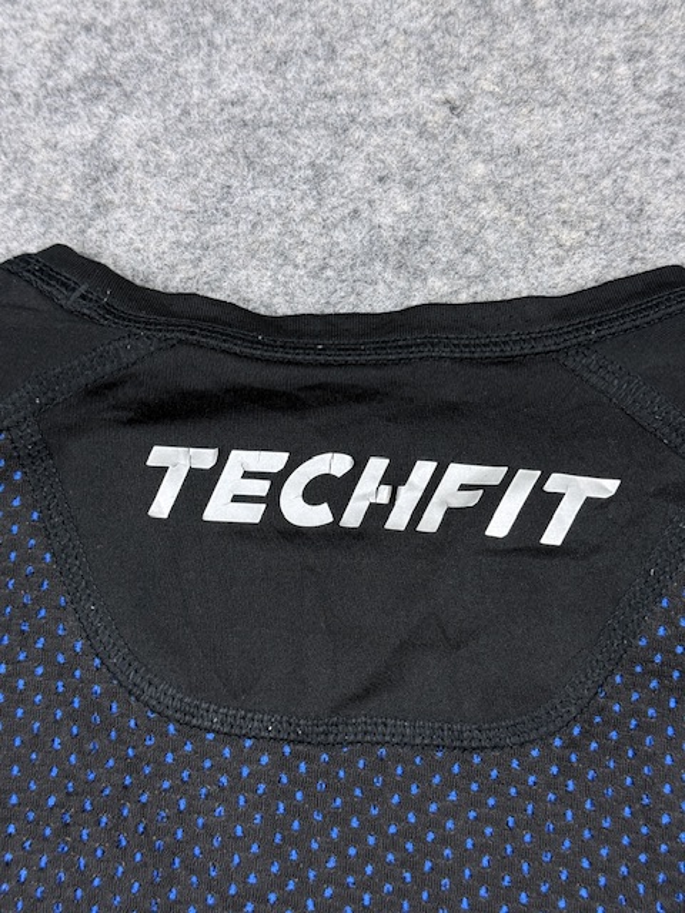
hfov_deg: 30.3
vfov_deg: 39.7
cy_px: 456
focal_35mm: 48
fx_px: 1266
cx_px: 342
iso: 100
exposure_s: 1/100
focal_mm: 6.76
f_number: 1.78
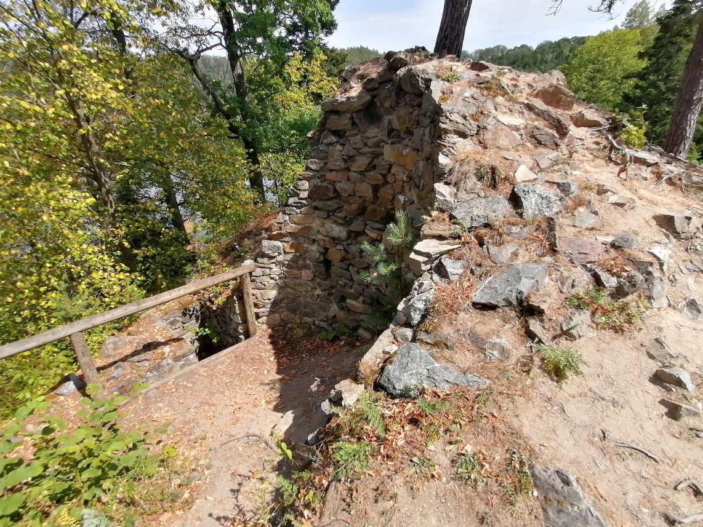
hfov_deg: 84.7
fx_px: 386
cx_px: 352
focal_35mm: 19
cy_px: 264
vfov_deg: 68.7
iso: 50
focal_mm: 2.7
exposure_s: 1/894
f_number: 2.4
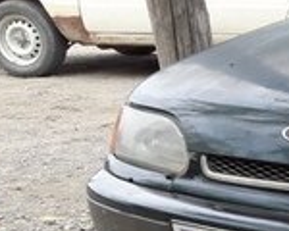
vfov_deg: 12.7
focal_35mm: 120
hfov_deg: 13.3
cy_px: 242
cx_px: 615
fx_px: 1026
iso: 40
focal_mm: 3.7
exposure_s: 1/365
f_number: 1.9
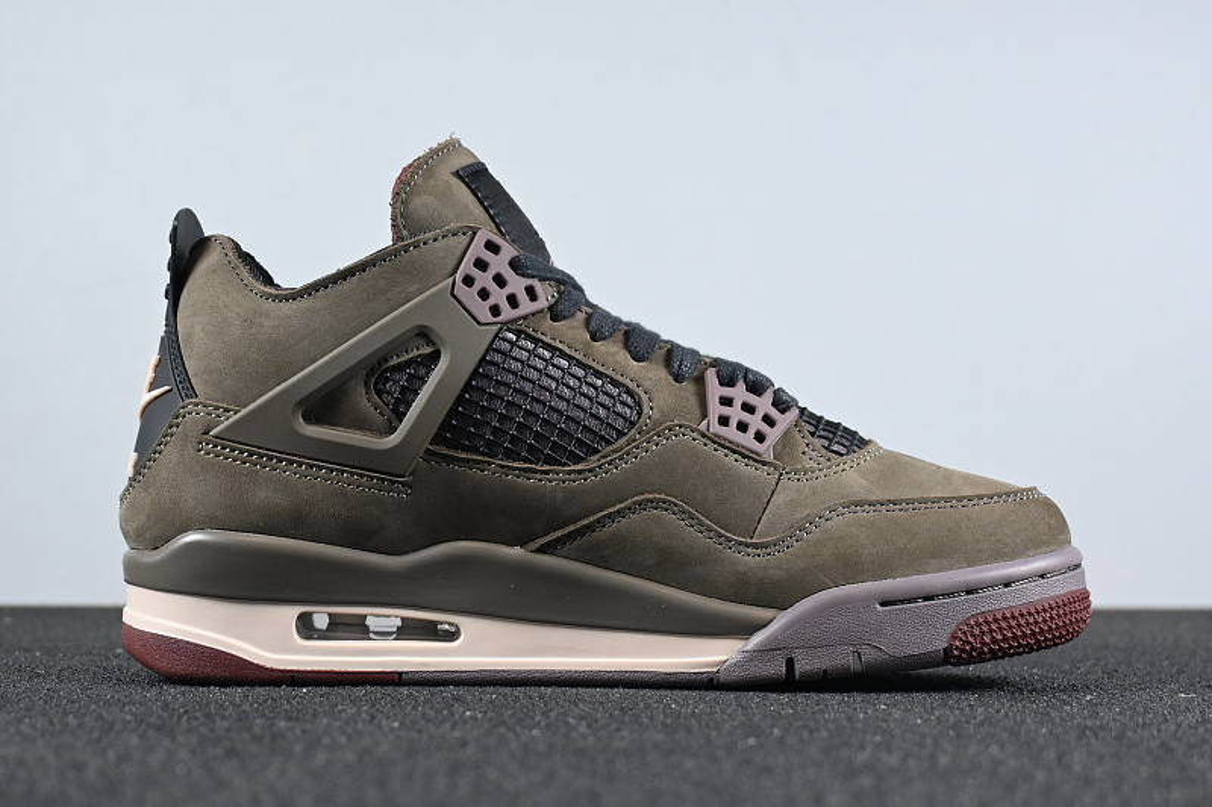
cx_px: 606
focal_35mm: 56
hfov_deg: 35.9
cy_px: 404
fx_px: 1868
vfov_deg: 24.4
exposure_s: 1/125
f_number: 5.3
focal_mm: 37
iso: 900
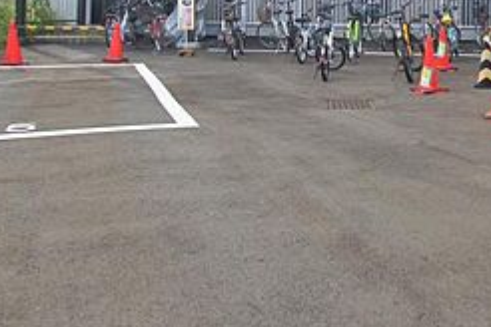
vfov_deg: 30.7
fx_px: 532
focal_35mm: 39
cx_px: 391
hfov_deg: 47.0
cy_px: -30
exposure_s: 1/100
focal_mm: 10
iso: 100
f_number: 6.3
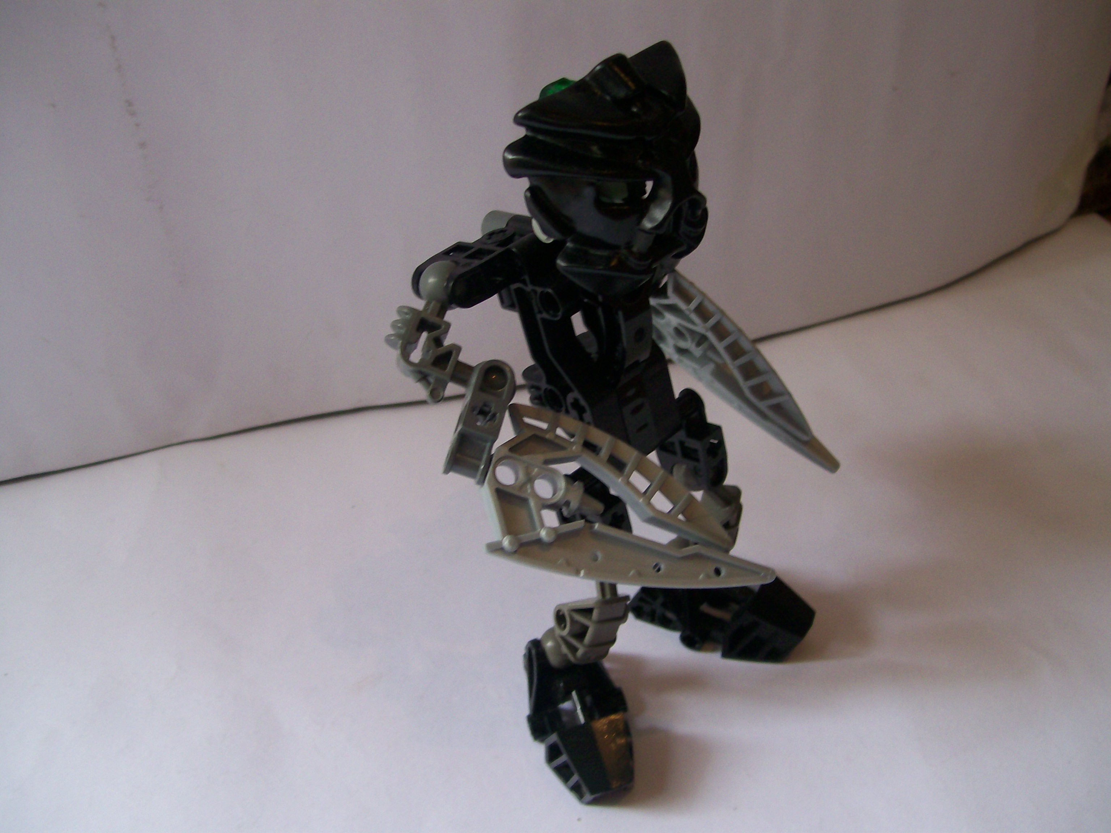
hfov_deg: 51.4
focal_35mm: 36
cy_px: 416
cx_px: 556
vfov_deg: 39.7
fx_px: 1155
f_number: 2.7
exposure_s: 1/43
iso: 80
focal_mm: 6
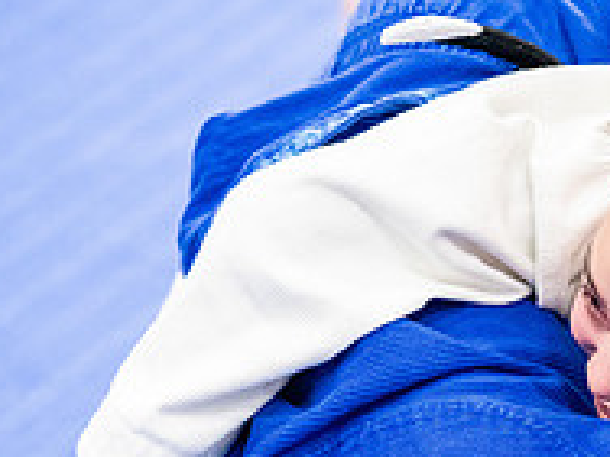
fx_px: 5163
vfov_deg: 5.1
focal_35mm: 293
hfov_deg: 6.7
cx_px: 714
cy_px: 465
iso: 6400
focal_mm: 99
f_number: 2.8
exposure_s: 1/500
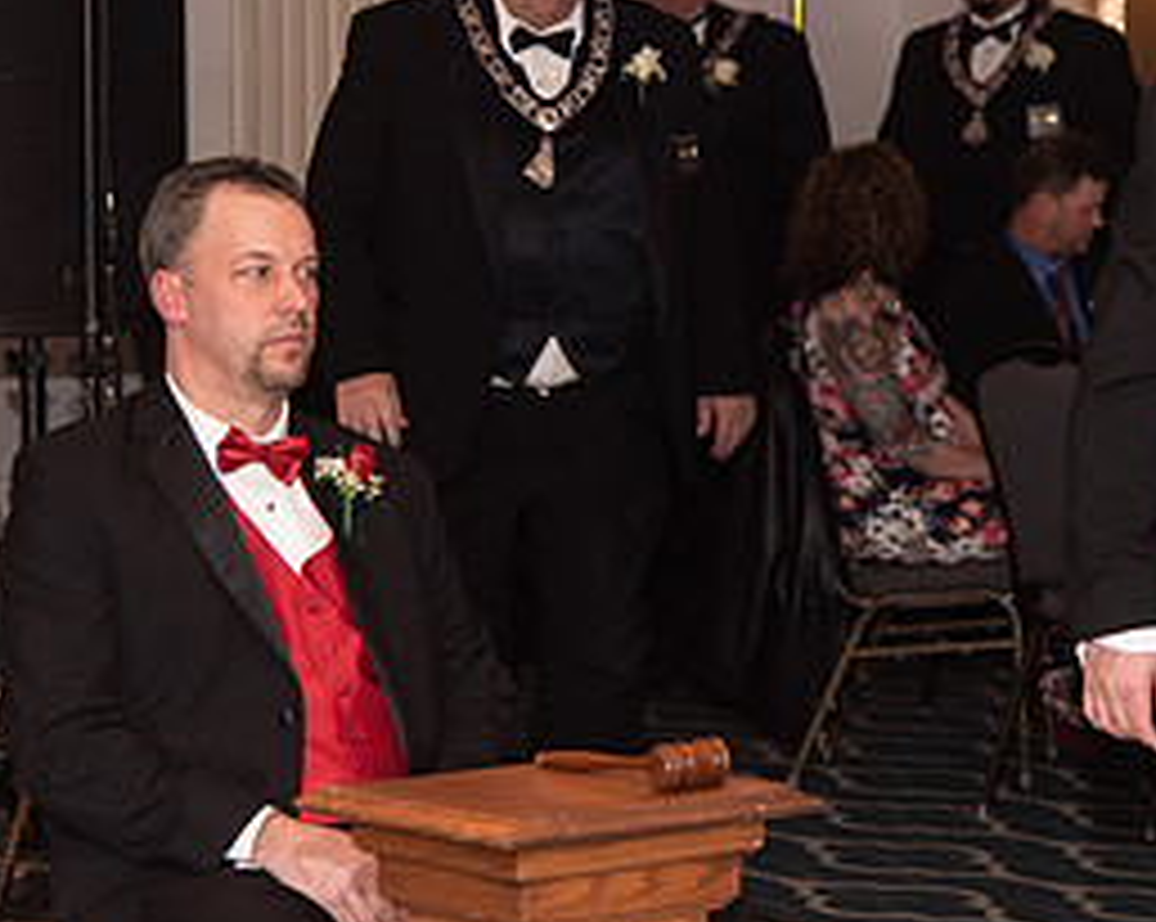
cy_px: 272
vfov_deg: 11.0
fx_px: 4784
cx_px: 1138
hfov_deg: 13.6
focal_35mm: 140
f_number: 4
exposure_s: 1/200
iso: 800
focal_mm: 66
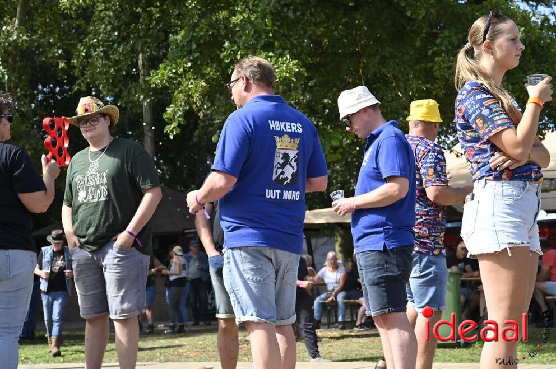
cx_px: 278
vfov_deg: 19.4
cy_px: 184
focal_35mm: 70
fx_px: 1080
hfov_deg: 28.9
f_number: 8
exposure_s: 1/1000
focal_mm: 70
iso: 1000
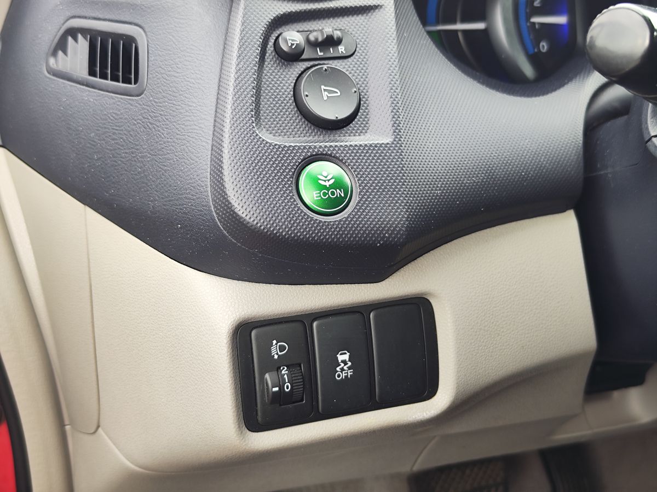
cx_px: 328
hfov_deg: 73.9
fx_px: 437
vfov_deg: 58.9
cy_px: 246
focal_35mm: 23
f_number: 1.69
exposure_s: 1/100
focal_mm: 7.01
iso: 164
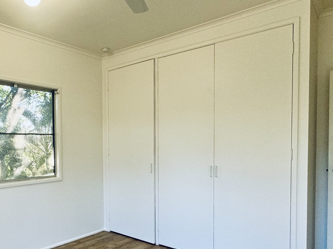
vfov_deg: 47.8
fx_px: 279
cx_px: 98
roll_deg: +1.2
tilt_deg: -2.4
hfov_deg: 59.5
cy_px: 155
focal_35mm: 29
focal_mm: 2.22
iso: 100
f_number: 2.2
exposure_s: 1/99
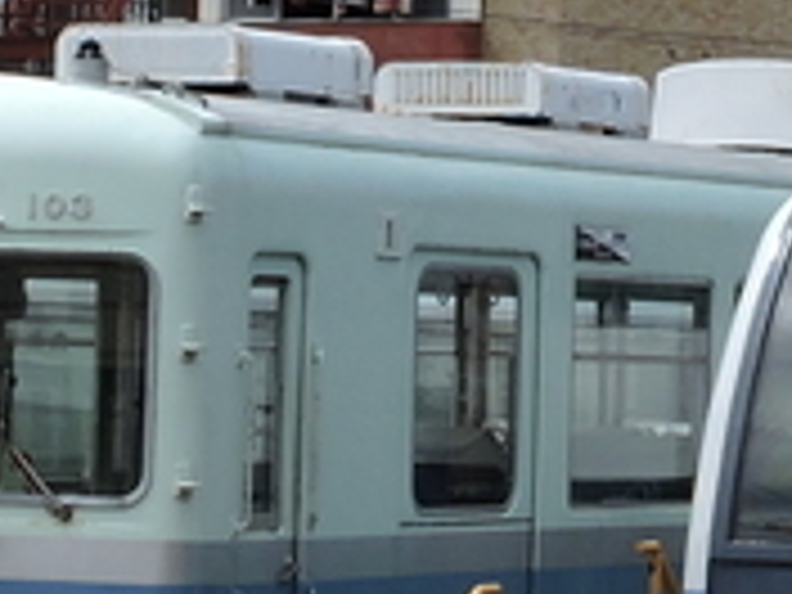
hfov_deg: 8.3
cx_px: 796
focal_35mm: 238
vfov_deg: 6.2
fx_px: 5445
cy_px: 14
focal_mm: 6.3
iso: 100
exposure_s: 1/640
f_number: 4.2
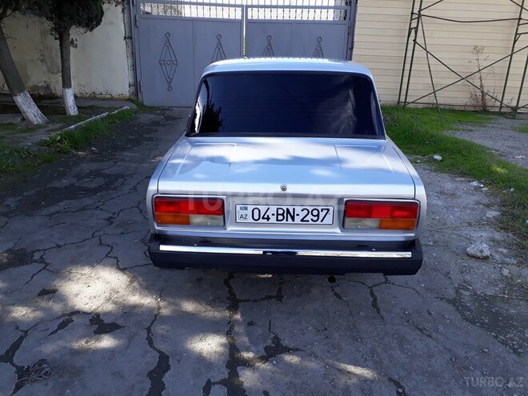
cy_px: 198
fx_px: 412
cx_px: 264
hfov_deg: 65.3
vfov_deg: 51.4
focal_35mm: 27
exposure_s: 1/314
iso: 40
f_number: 1.9
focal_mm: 3.6
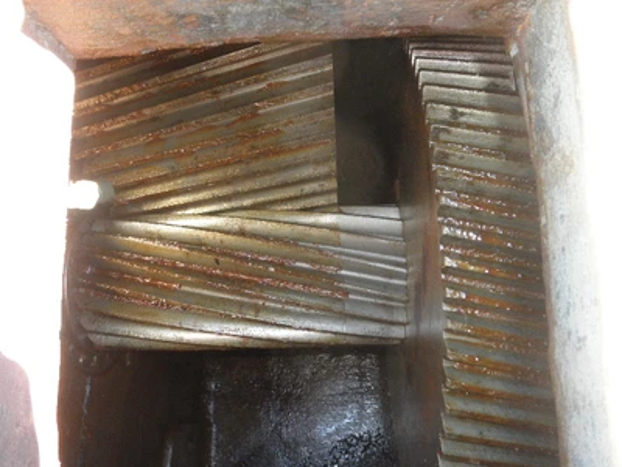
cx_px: 311
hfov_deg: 63.4
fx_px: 503
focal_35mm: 28
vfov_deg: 49.7
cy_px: 234
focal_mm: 5
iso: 200
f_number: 3
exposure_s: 1/30
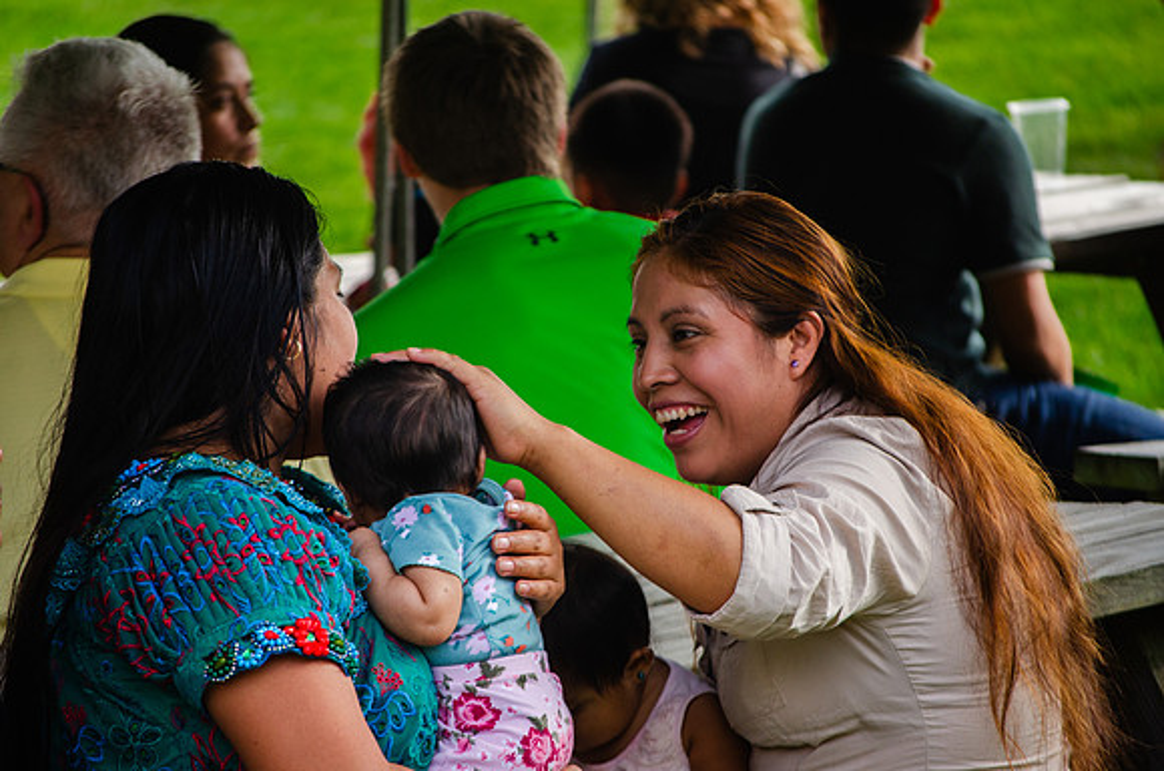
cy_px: 386
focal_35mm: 202
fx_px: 6533
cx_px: 582
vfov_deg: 6.8
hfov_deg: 10.2
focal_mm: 135
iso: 400
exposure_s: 1/400
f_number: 5
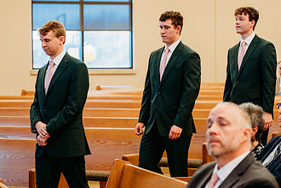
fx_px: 960
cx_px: 153
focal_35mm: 123
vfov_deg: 11.1
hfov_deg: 16.6
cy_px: 71
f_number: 2.8
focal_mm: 70
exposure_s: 1/250
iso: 2000
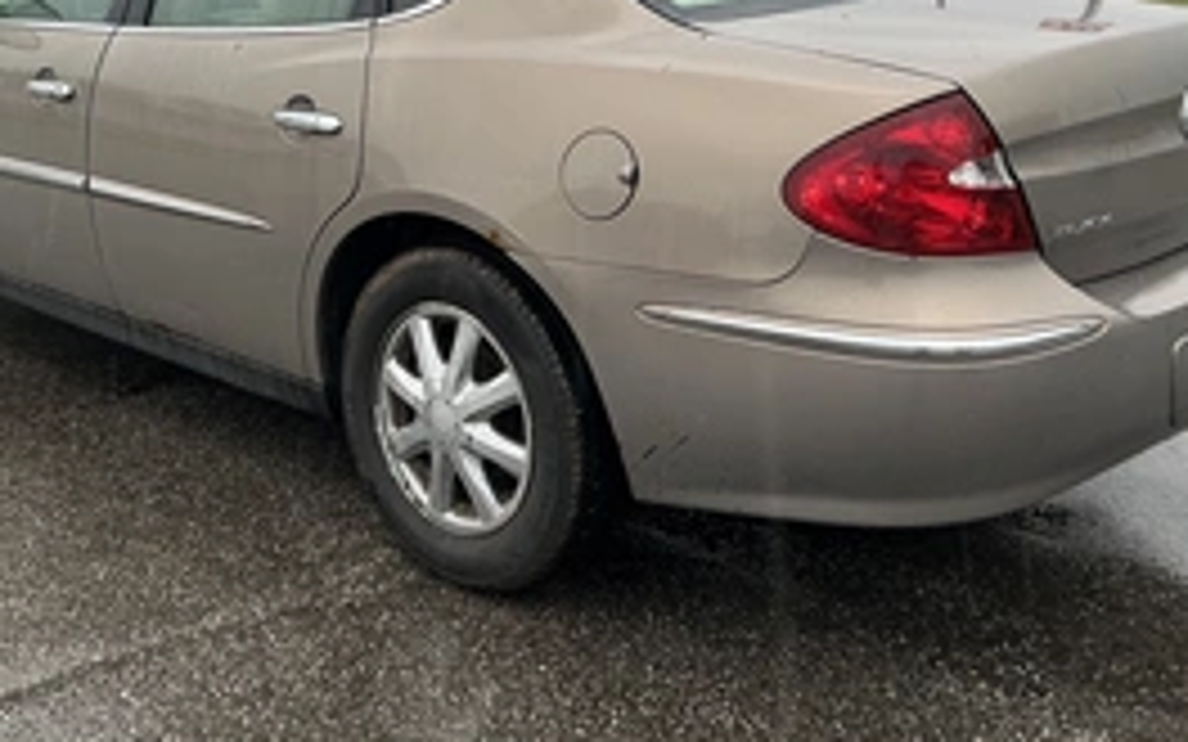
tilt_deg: -8.6
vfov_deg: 28.0
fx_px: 1457
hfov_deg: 44.3
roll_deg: +2.7
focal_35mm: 45
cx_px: 536
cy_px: 148
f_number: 1.8
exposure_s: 1/225
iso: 20
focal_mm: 3
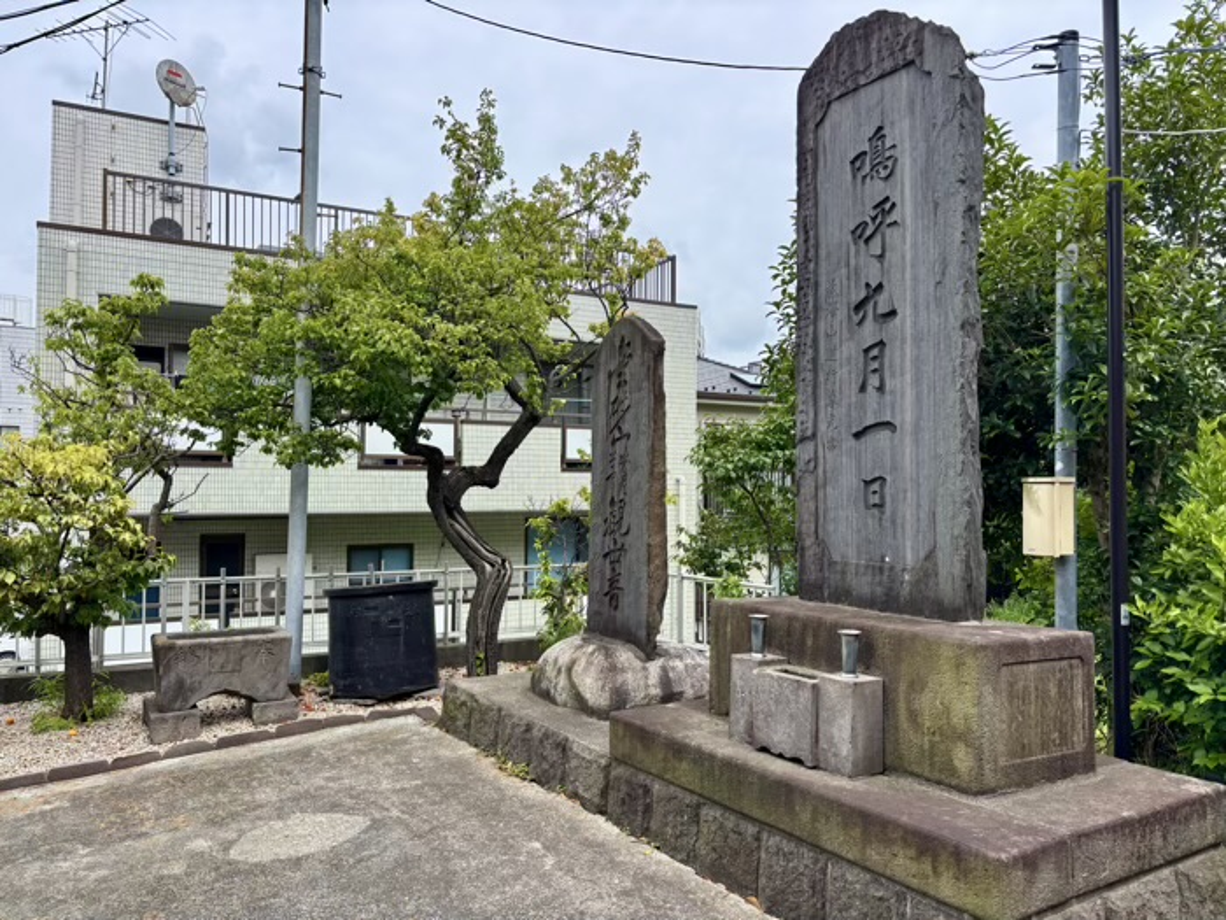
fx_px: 921
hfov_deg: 67.3
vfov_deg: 53.1
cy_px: 460
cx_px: 613
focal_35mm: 26
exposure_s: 1/2062
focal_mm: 5.96
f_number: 1.6
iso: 50
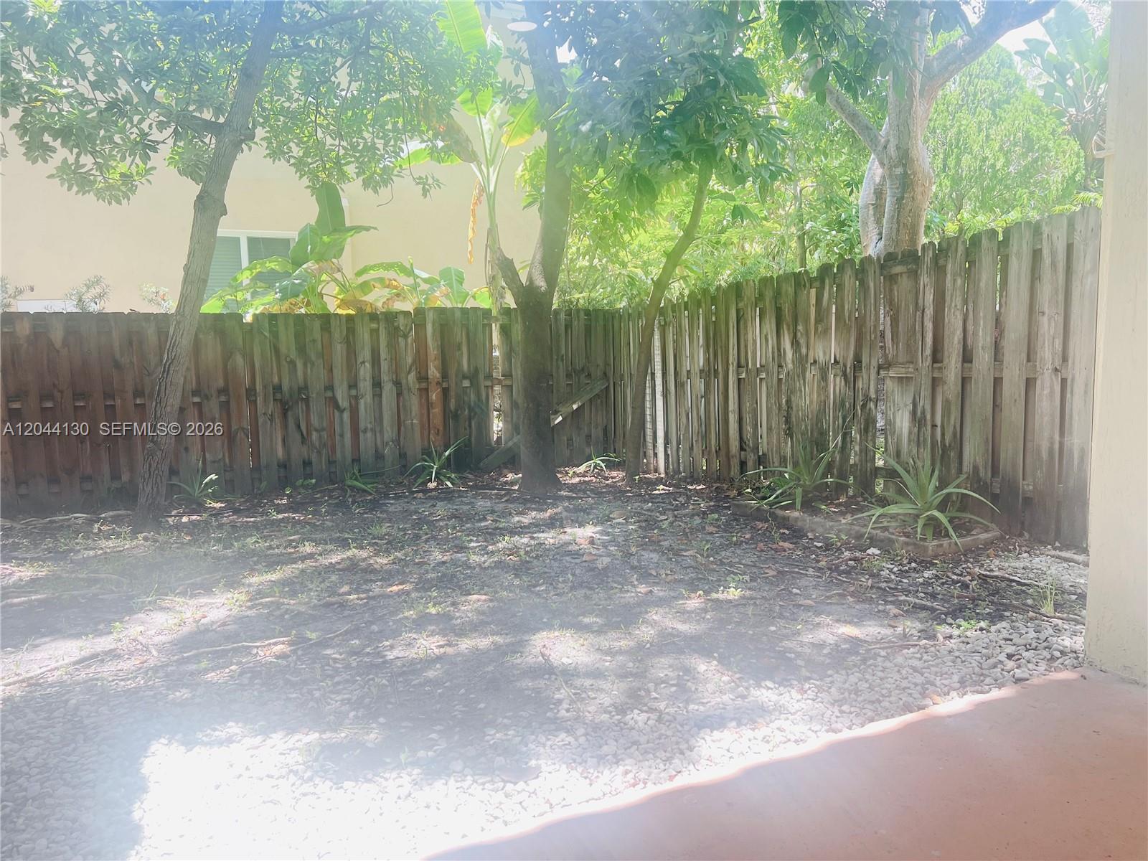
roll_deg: +1.2
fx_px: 862
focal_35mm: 26
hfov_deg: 67.3
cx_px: 574
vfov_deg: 53.1
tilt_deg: -5.9
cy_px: 430
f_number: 1.5
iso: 100
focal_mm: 5.7
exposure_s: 1/121
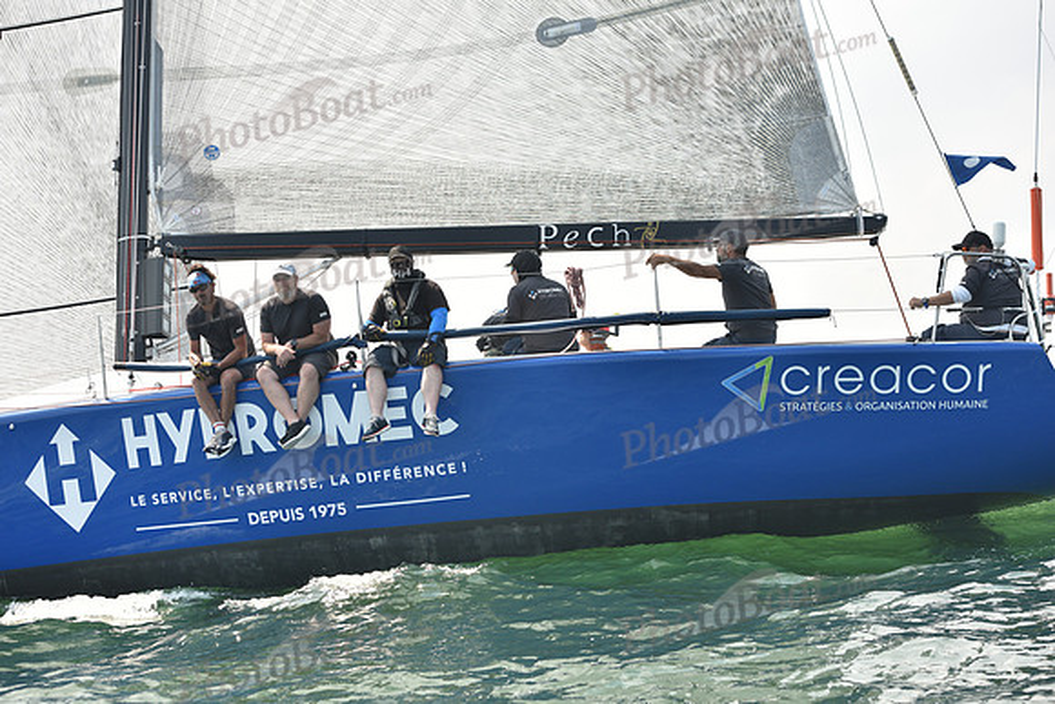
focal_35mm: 70
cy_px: 352
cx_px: 528
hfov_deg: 28.8
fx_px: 2052
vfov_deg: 19.5
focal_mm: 70
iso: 250
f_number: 5
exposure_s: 1/800
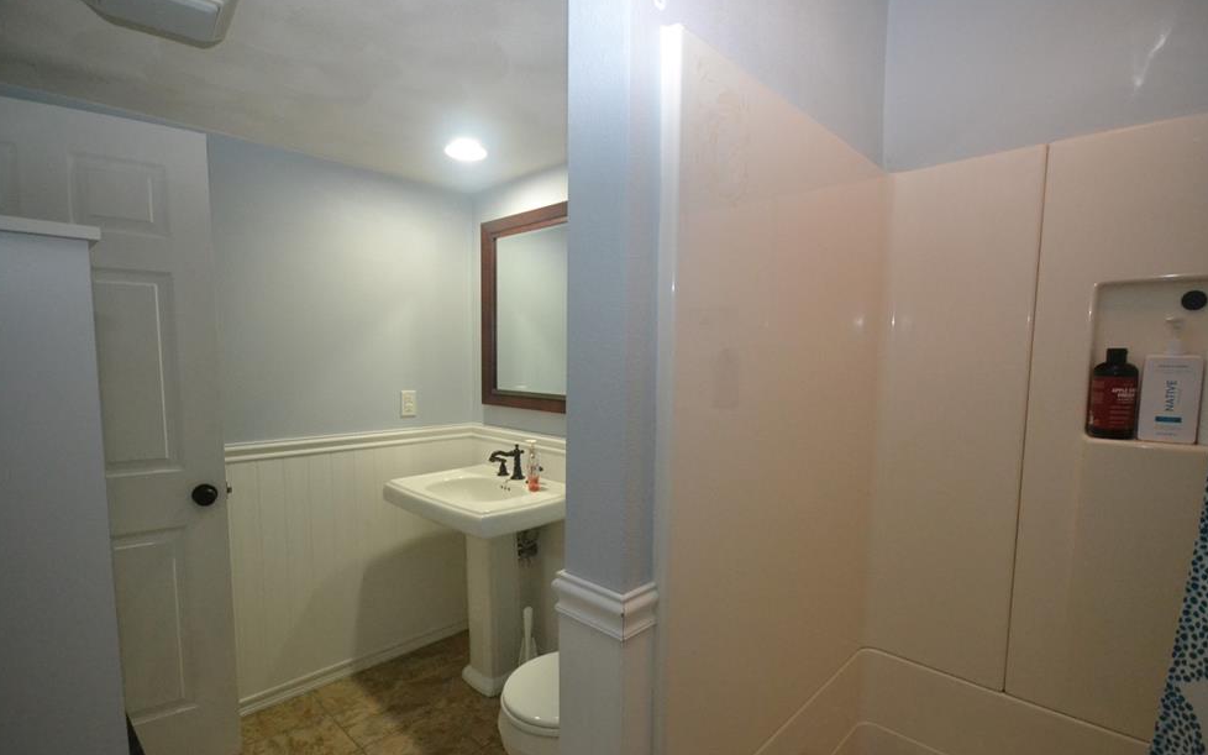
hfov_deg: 97.8
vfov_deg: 71.1
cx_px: 620
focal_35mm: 16
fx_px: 527
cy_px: 407
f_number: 4
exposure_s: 1/60
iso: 2800
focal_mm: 10
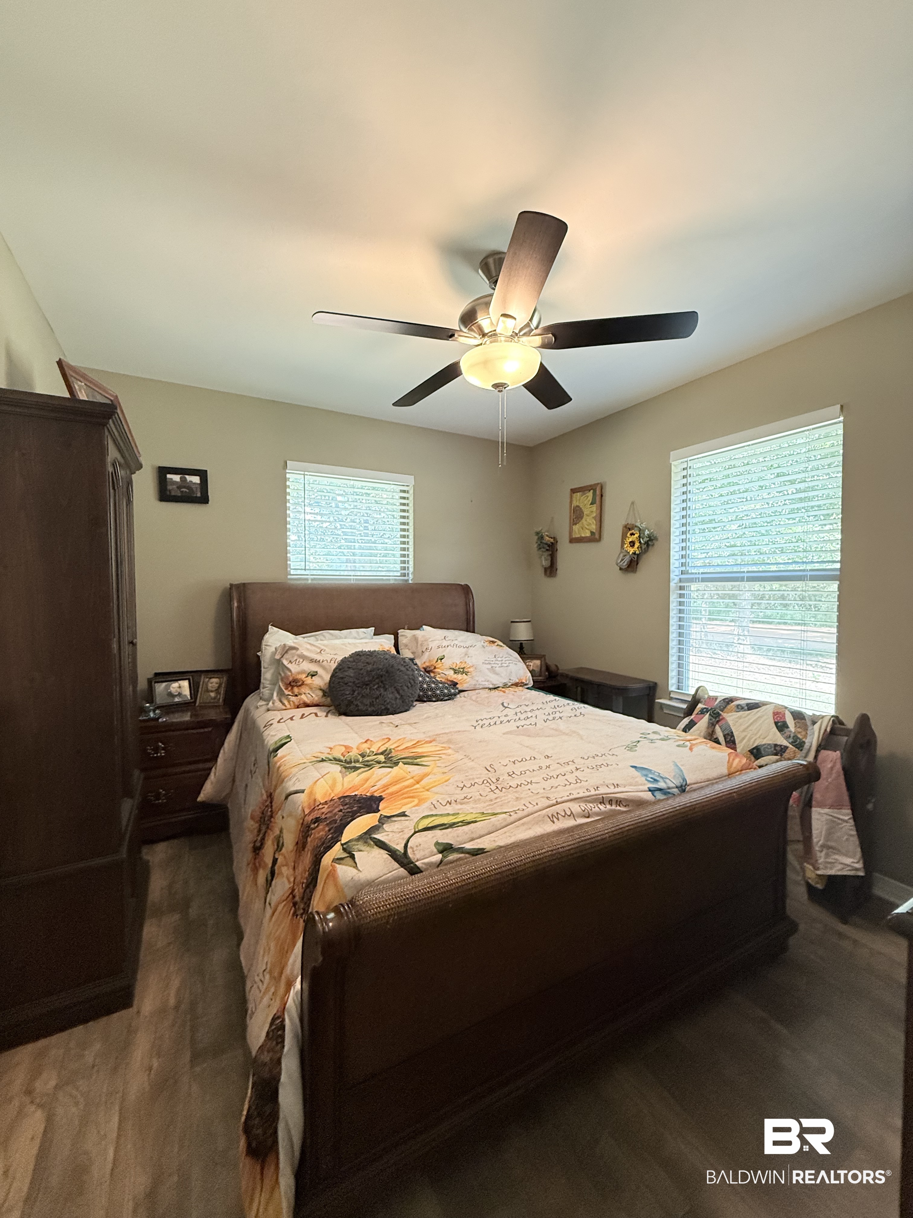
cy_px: 609
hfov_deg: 85.7
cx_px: 456
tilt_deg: -2.0
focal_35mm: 14
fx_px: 492
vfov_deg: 102.1
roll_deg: -0.2
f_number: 2.2
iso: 400
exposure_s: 1/120
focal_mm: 2.22
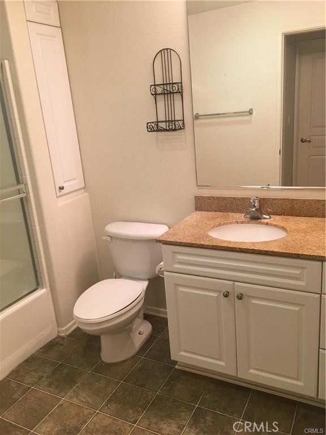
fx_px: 364
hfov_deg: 48.2
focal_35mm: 29
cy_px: 218
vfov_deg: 61.7
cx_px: 163
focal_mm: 4.15
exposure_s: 1/15
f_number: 2.2
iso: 32
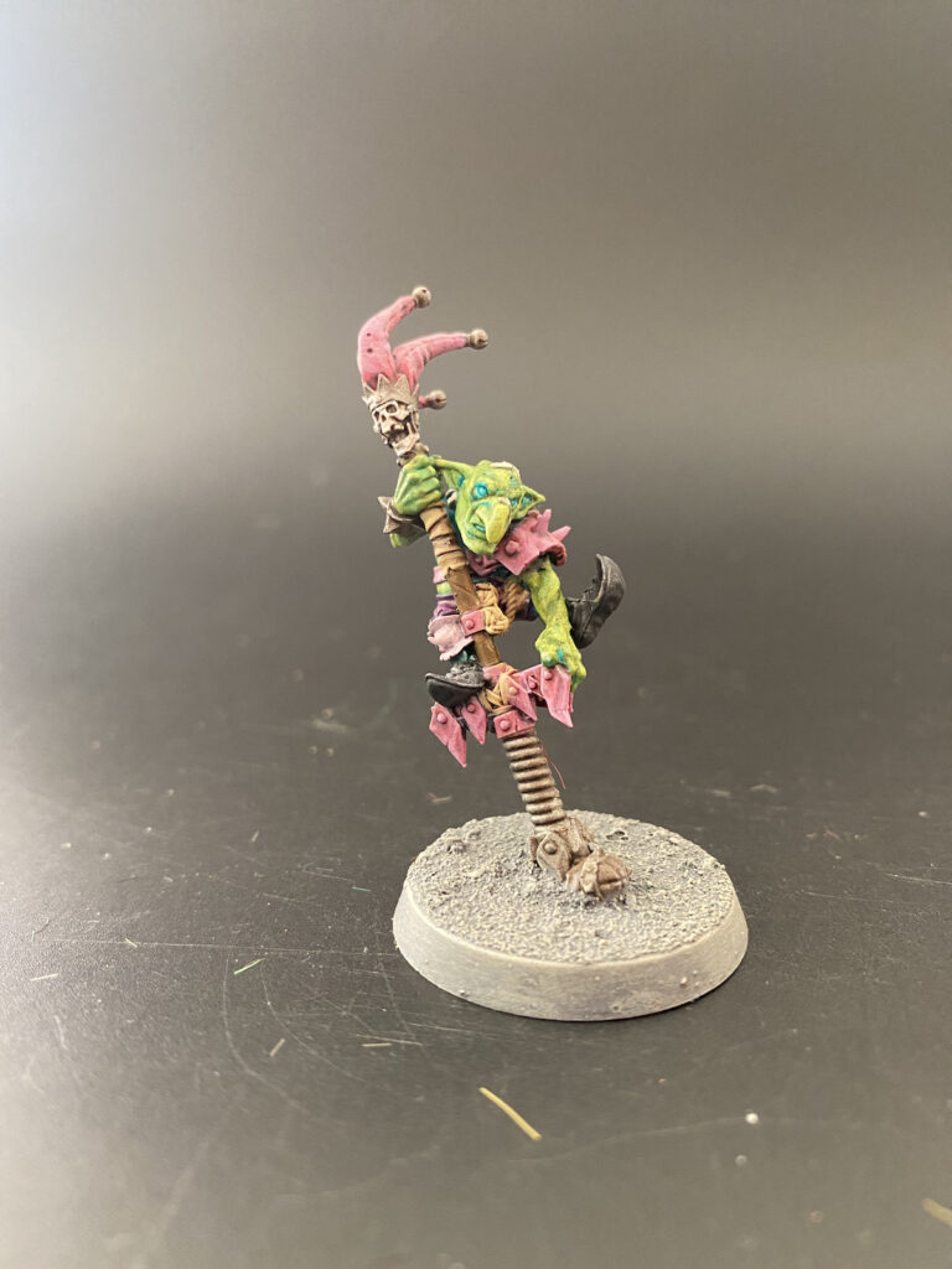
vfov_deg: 67.3
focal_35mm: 26
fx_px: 953
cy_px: 634
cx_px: 476
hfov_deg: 53.1
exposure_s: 1/60
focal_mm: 4.25
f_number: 1.8
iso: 500
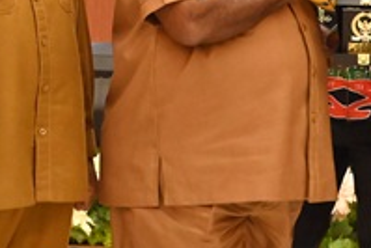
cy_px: 7
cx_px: 371
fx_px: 1990
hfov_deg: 10.6
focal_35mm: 193
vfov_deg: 7.1
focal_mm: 48
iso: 10000
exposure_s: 1/200
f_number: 7.1
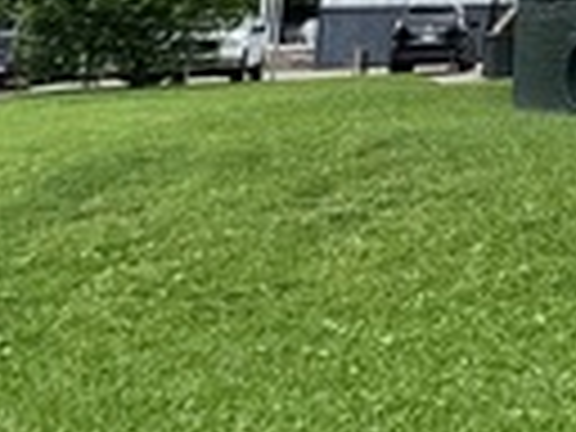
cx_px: 1042
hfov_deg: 19.6
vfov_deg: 17.7
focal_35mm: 73
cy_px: -252
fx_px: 1215
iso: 40
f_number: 2.2
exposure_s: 1/1063
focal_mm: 2.22
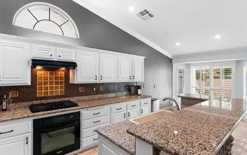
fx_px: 135
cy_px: 77
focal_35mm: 20
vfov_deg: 59.7
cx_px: 127
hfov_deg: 85.0
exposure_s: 1/6
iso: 400
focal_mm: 19
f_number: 8
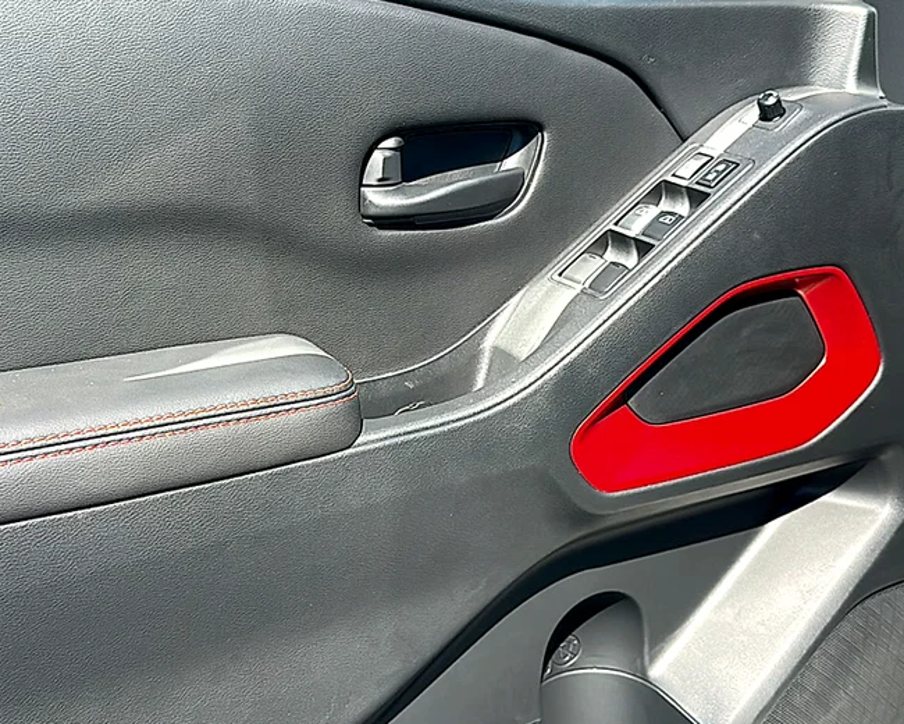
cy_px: 363
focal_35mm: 41
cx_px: 420
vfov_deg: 36.5
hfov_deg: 44.8
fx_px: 1097
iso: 80
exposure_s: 1/1020
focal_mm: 6.86
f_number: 1.78
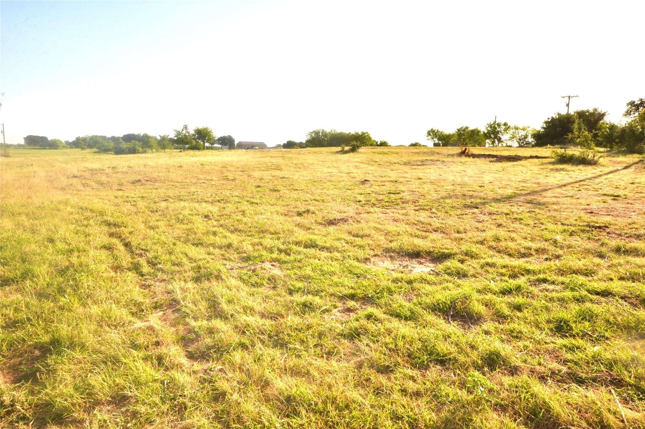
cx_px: 322
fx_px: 456
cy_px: 214
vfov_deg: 50.3
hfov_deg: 70.5
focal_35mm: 26
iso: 200
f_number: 16
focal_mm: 17
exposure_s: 1/200
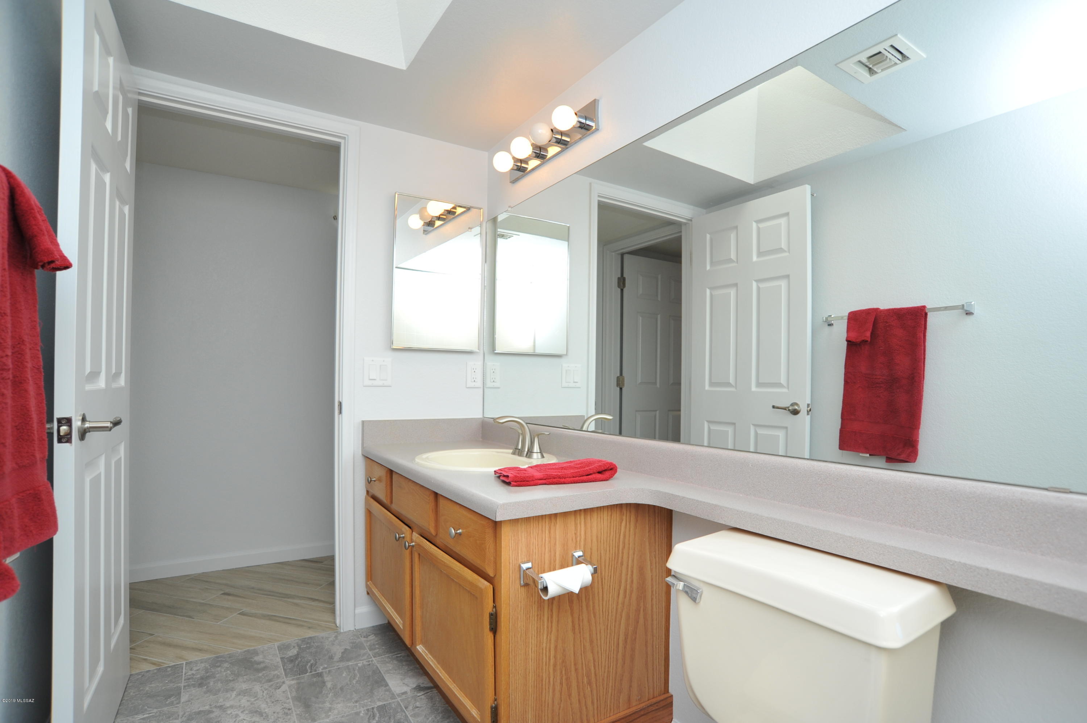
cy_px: 362
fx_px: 543
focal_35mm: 18
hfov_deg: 90.0
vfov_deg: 67.3
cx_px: 544
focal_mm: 18
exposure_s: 1/125
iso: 500
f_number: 7.1
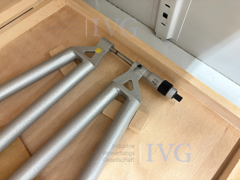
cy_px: 90
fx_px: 180
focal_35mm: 26
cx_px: 120
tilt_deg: -63.0
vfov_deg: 53.1
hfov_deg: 67.3
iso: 400
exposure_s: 1/33
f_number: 1.6
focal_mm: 5.96
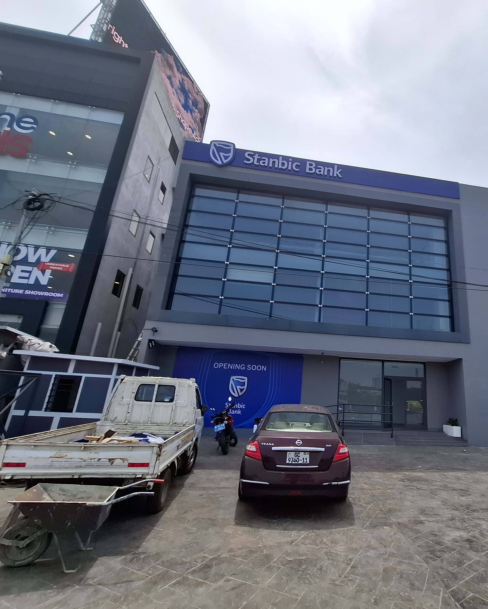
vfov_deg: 89.6
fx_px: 307
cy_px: 305
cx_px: 347
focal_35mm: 17
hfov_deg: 73.2
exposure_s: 1/1605
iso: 40
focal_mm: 1.74
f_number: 2.2
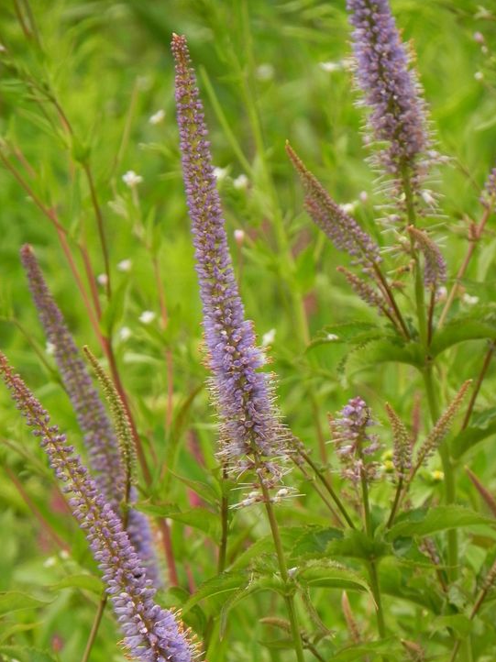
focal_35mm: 418
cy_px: 366
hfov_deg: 3.6
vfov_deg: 4.7
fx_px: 7991
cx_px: 230
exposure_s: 1/320
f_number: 5.6
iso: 160
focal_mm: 67.2
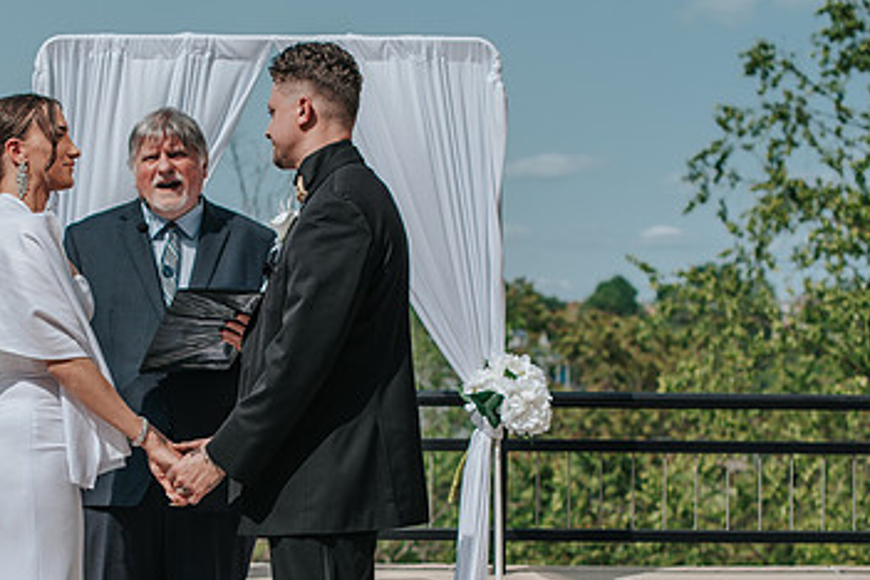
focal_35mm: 87
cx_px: 231
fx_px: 2102
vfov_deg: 15.6
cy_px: 448
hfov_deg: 23.2
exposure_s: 1/2000
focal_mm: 50
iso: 100
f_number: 3.2
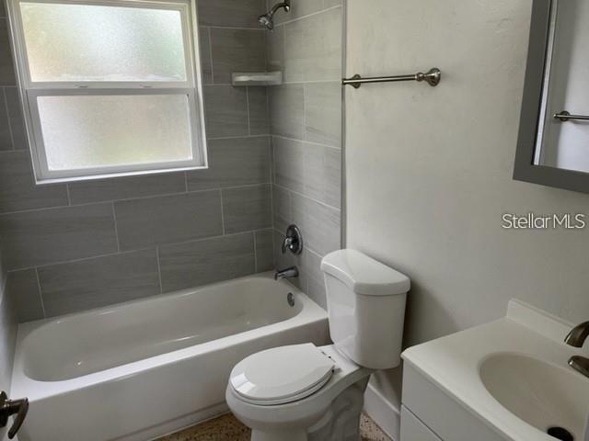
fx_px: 442
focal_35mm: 26
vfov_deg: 53.1
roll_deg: +0.4
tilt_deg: -15.3
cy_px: 220
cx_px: 294
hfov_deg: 67.3
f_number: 1.6
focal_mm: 5.1
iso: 125
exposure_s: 1/120
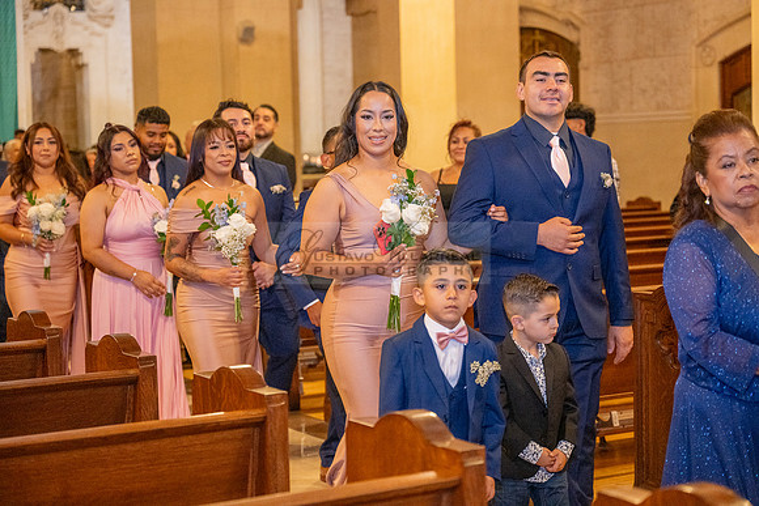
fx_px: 1476
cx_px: 380
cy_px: 253
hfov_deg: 28.8
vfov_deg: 19.5
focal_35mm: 70
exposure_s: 1/200
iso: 2000
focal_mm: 70
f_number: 3.5
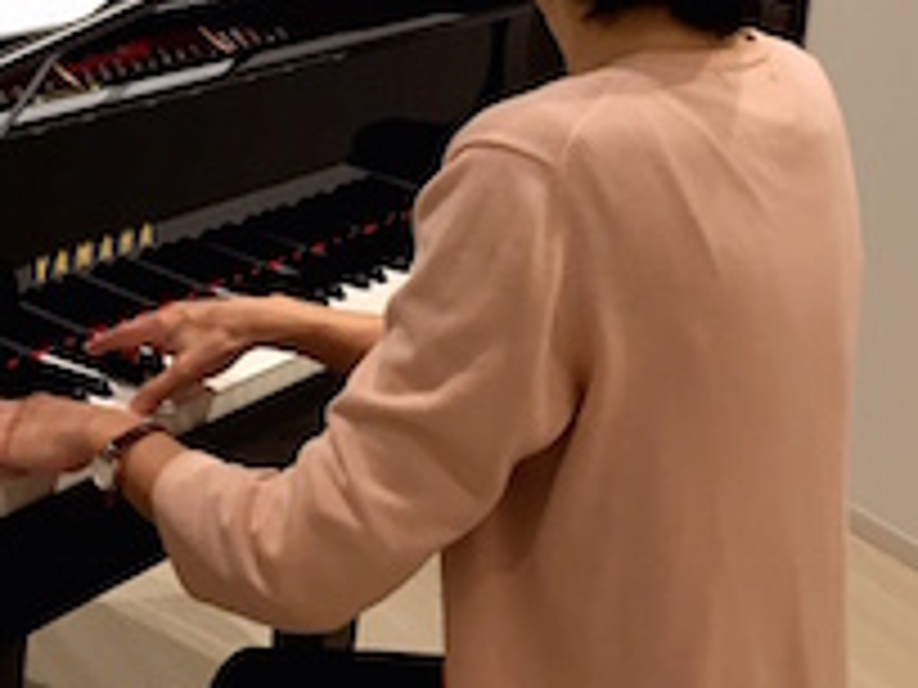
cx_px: 140
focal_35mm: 71
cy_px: -2
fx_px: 1883
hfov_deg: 26.7
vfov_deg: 20.1
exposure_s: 1/30
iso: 64
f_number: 2.2
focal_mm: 4.15
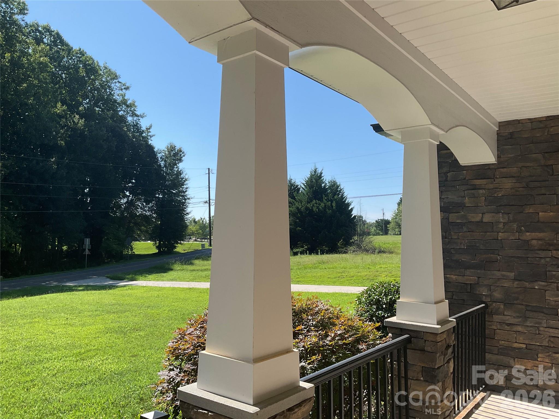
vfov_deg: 48.2
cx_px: 280
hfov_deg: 61.7
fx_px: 468
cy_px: 210
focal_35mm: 29
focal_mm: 3
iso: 16
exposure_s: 1/1451
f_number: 1.8
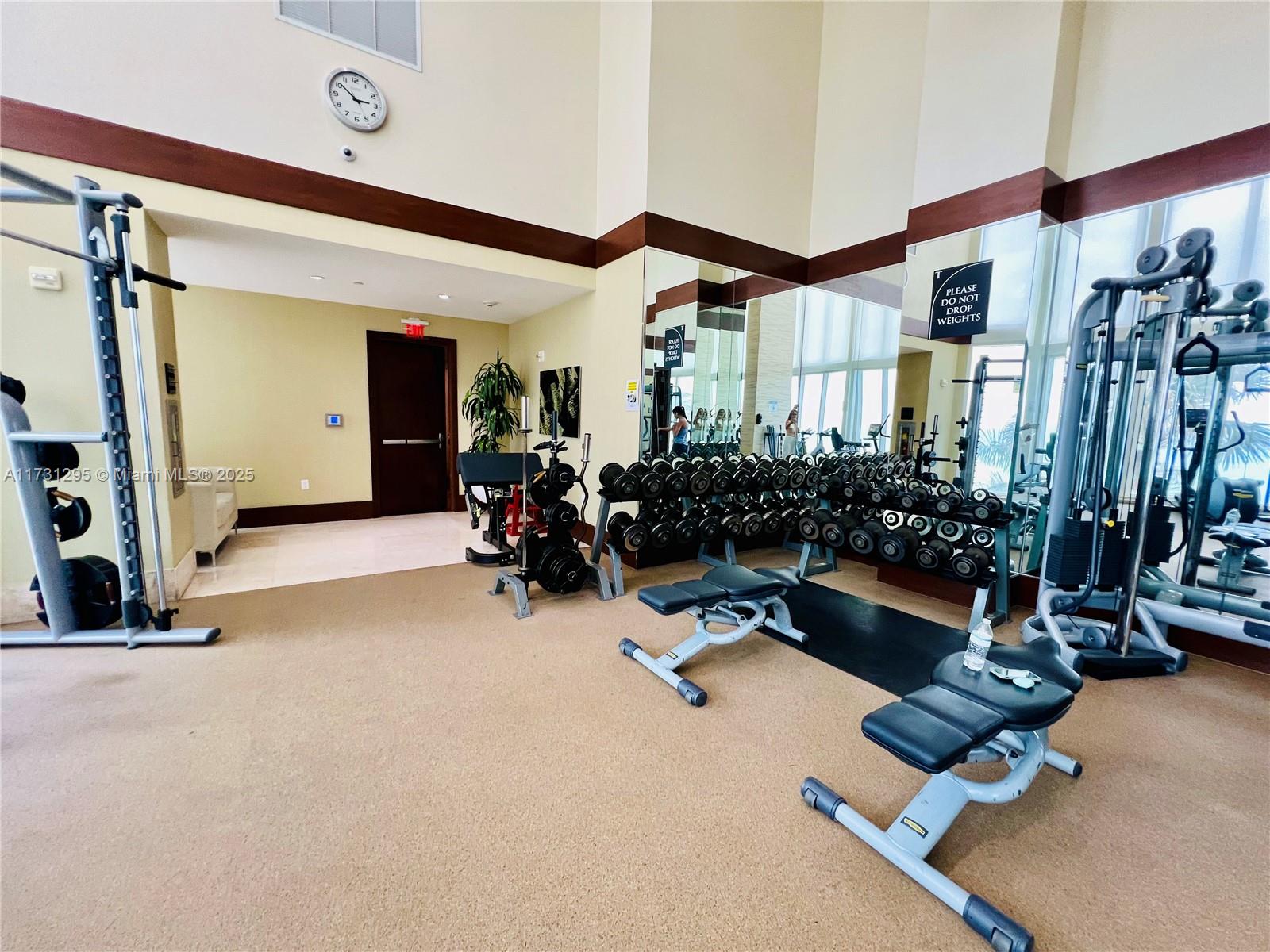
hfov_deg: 106.2
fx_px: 477
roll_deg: -3.0
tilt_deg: -7.3
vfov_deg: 89.9
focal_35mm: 13
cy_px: 476
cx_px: 635
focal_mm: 1.57
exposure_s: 1/60
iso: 160
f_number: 1.8
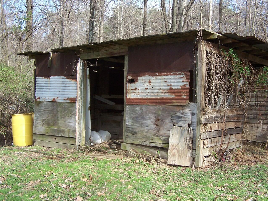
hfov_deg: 27.0
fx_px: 557
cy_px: 109
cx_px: 150
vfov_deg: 20.4
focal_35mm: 72
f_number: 3.1
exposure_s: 1/250
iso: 80
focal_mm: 9.8
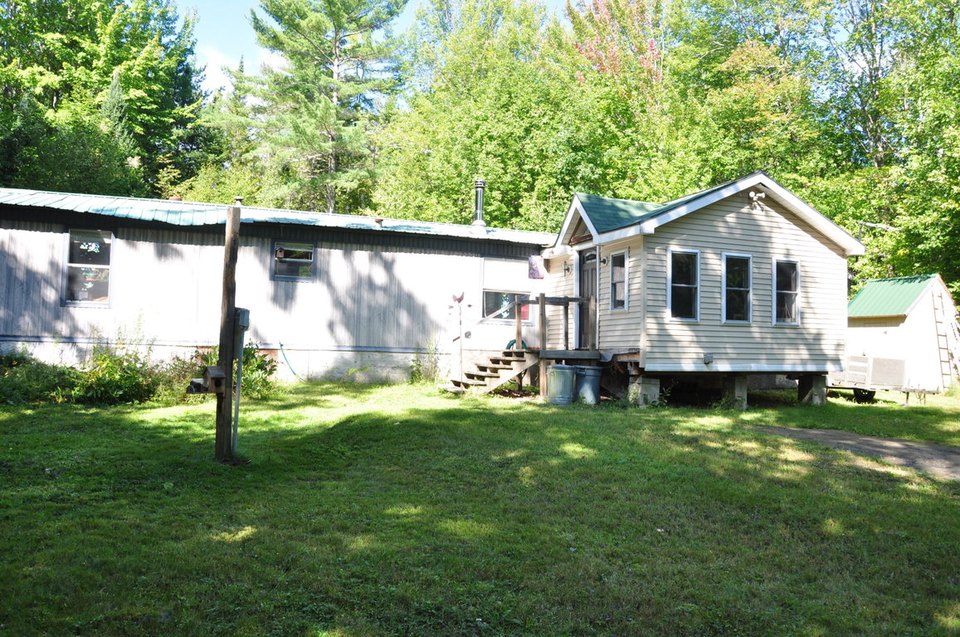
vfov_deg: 47.8
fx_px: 719
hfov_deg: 67.5
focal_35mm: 27
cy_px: 318
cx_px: 480
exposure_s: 1/100
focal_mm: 18
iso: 200
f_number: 9
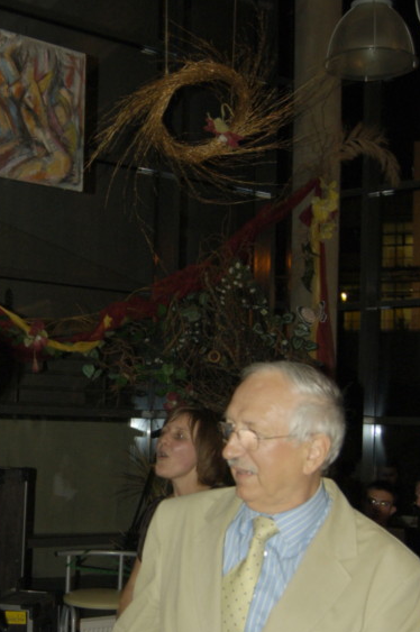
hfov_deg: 22.1
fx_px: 1053
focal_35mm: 60
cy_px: 412
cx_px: 60
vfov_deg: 33.2
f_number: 3.8
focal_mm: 22
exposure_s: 1/60
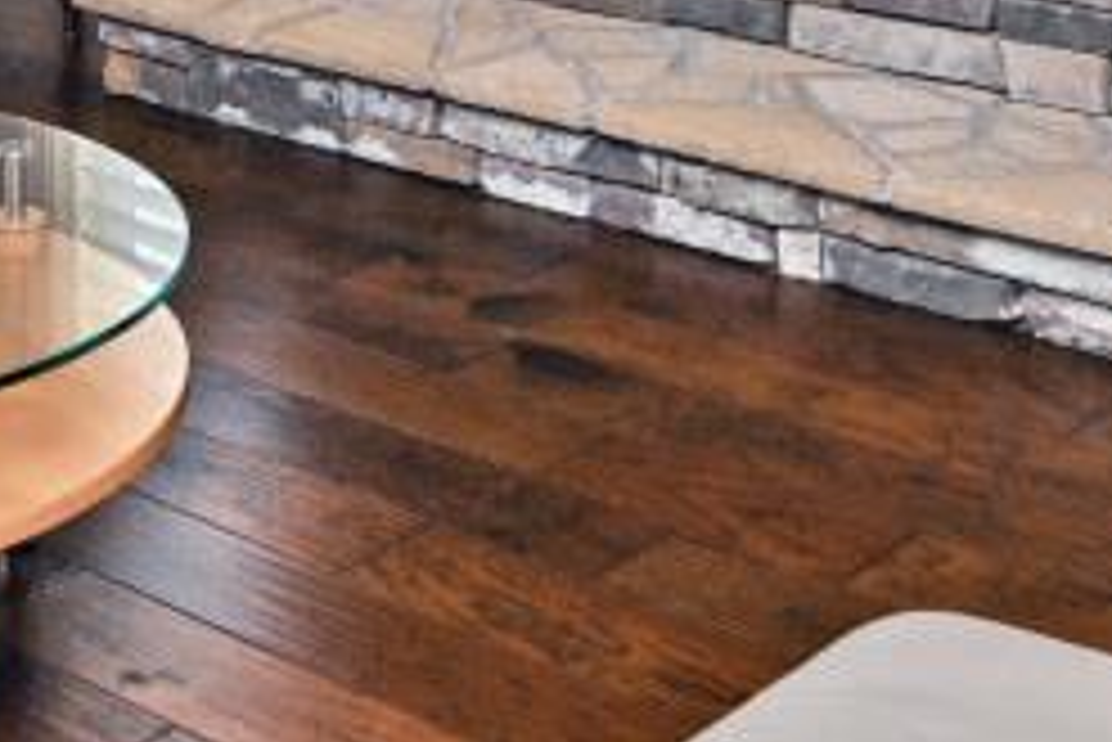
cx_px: 90
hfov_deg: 23.2
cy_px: -670
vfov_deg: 14.0
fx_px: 2627
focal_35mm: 85
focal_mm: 14
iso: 100
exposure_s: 1/160
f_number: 6.3
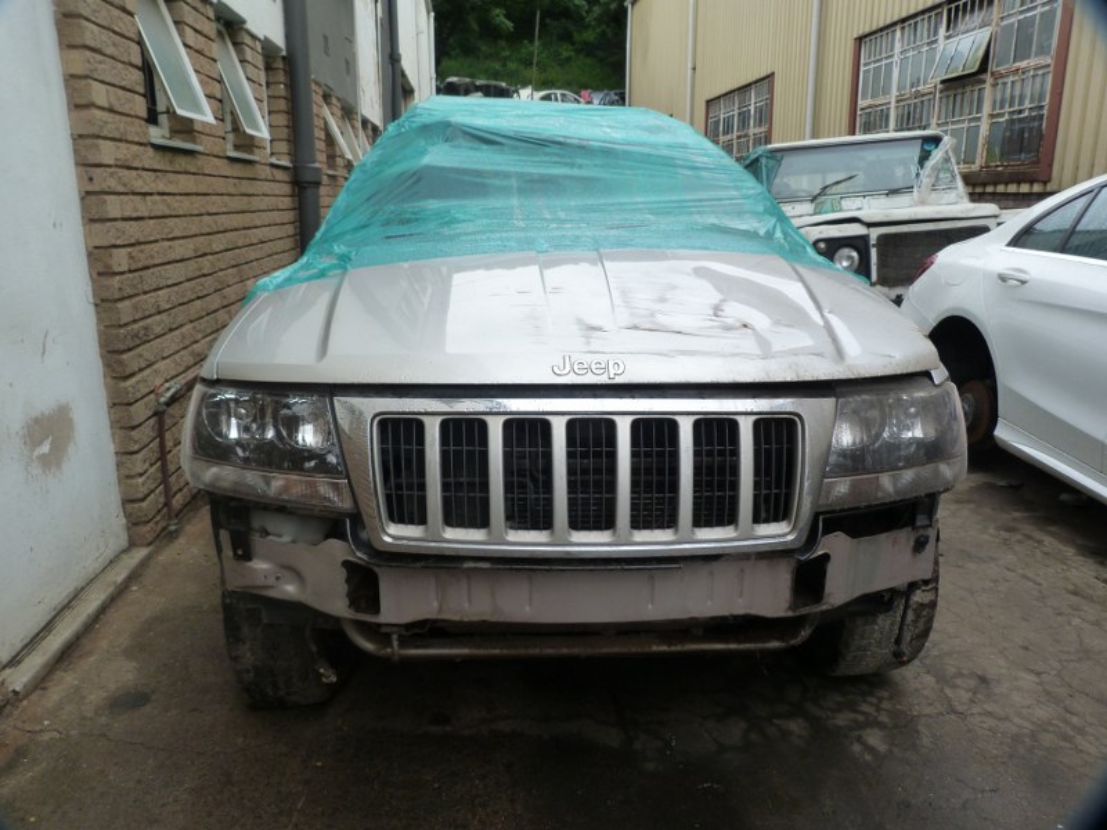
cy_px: 415
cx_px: 554
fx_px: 799
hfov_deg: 69.4
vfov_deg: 54.9
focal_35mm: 25
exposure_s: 1/160
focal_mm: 4.5
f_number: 4
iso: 125
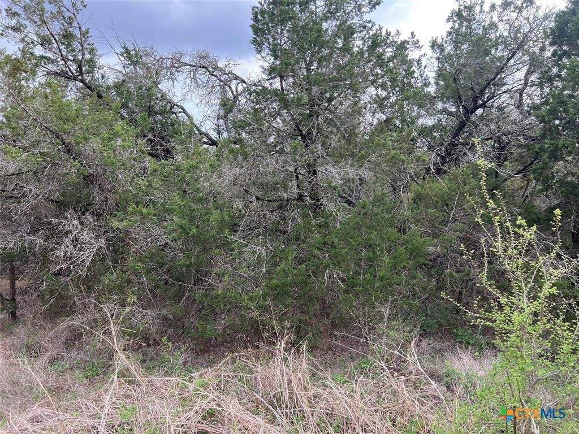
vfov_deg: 53.1
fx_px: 435
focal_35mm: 26
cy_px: 217
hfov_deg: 67.3
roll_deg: +0.9
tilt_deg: -1.4
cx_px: 290
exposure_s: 1/743
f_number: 1.5
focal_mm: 5.7
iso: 50
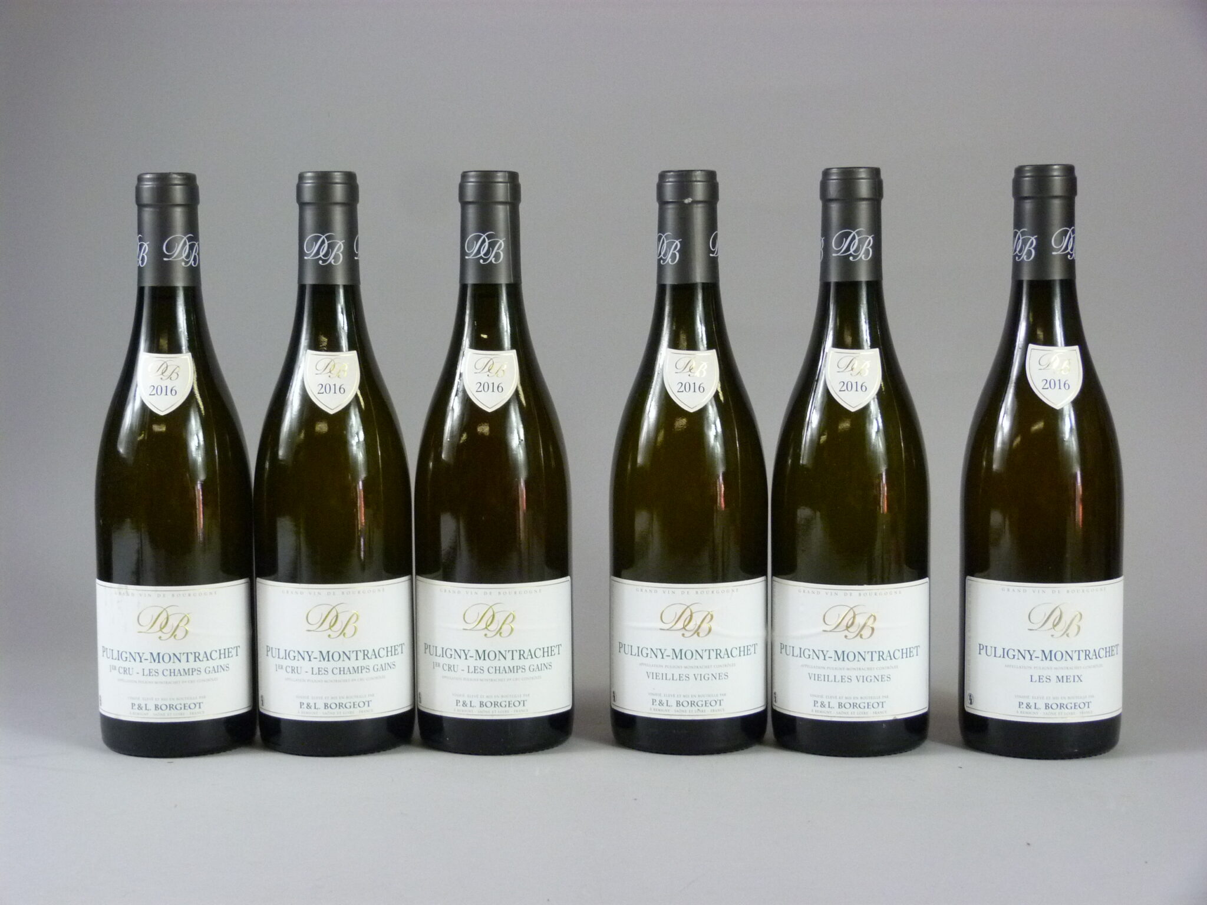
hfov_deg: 30.3
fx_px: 2232
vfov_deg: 22.9
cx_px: 604
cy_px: 452
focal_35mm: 64
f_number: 3.3
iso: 400
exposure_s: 1/50
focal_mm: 11.6
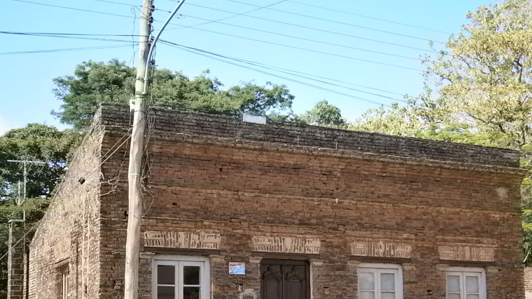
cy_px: 239
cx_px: 279
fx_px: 917
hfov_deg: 32.3
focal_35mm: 65
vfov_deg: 18.4
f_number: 3.4
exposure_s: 1/320
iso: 80
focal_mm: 8.3
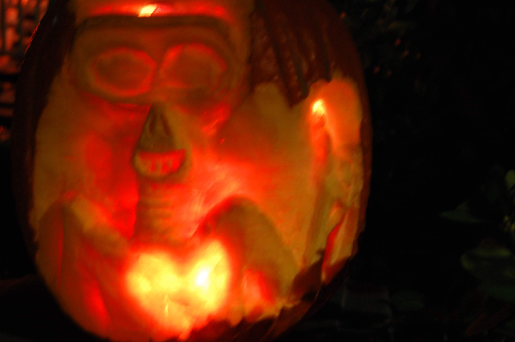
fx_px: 1115
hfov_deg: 26.0
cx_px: 258
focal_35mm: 78
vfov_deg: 17.5
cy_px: 171
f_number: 5.6
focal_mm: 52
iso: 800
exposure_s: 1.5
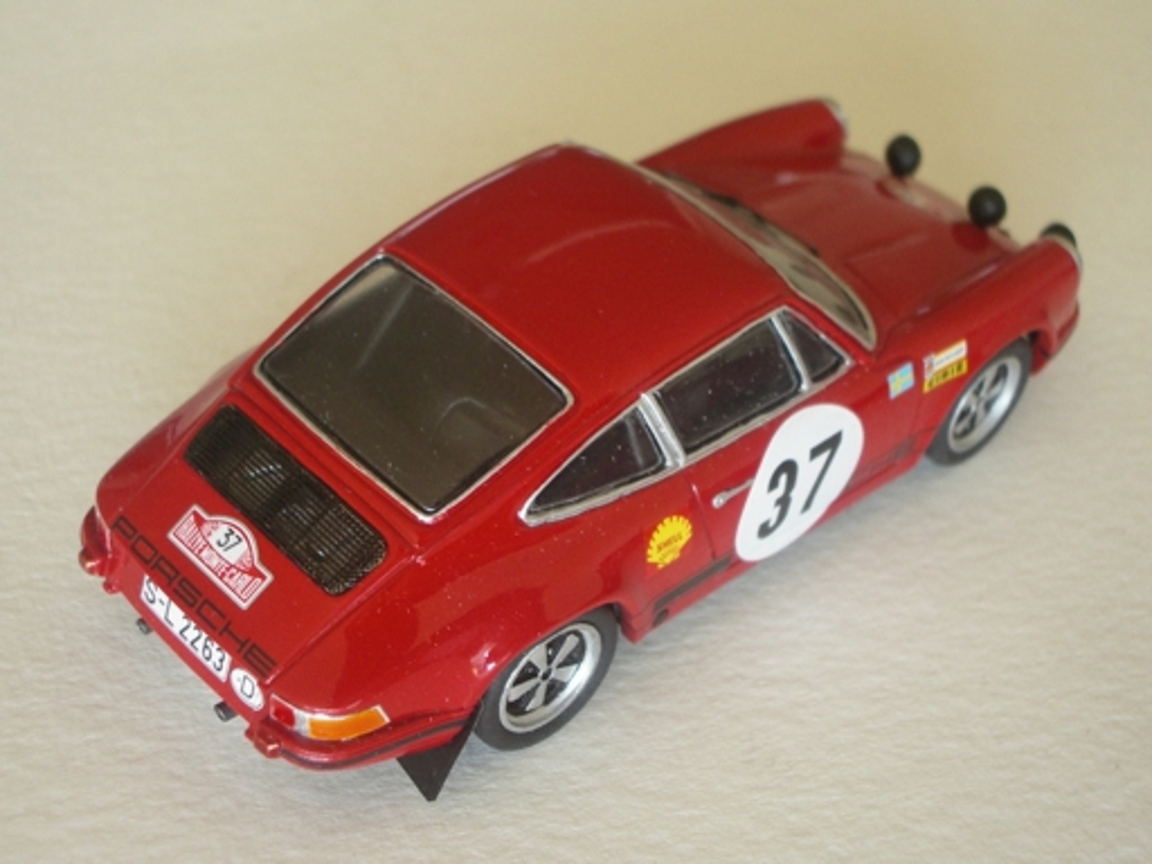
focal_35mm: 62
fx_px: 2063
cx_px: 576
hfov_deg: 31.2
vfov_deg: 23.7
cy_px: 432
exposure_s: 1/60
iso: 160
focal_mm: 10.2
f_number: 3.5
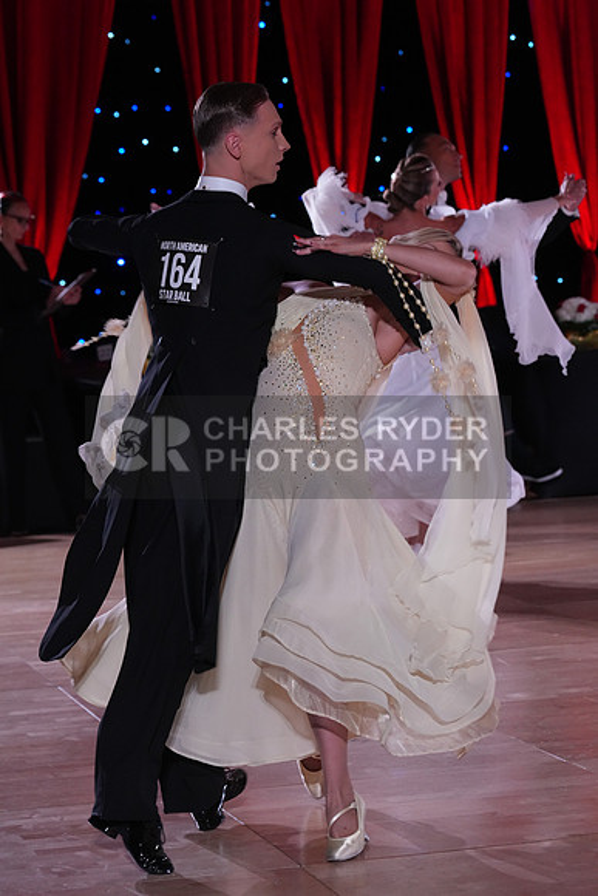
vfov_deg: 18.3
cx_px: 299
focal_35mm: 112
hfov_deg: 12.2
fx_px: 2789
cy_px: 448
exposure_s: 1/250
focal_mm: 112
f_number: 5.6
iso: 3200
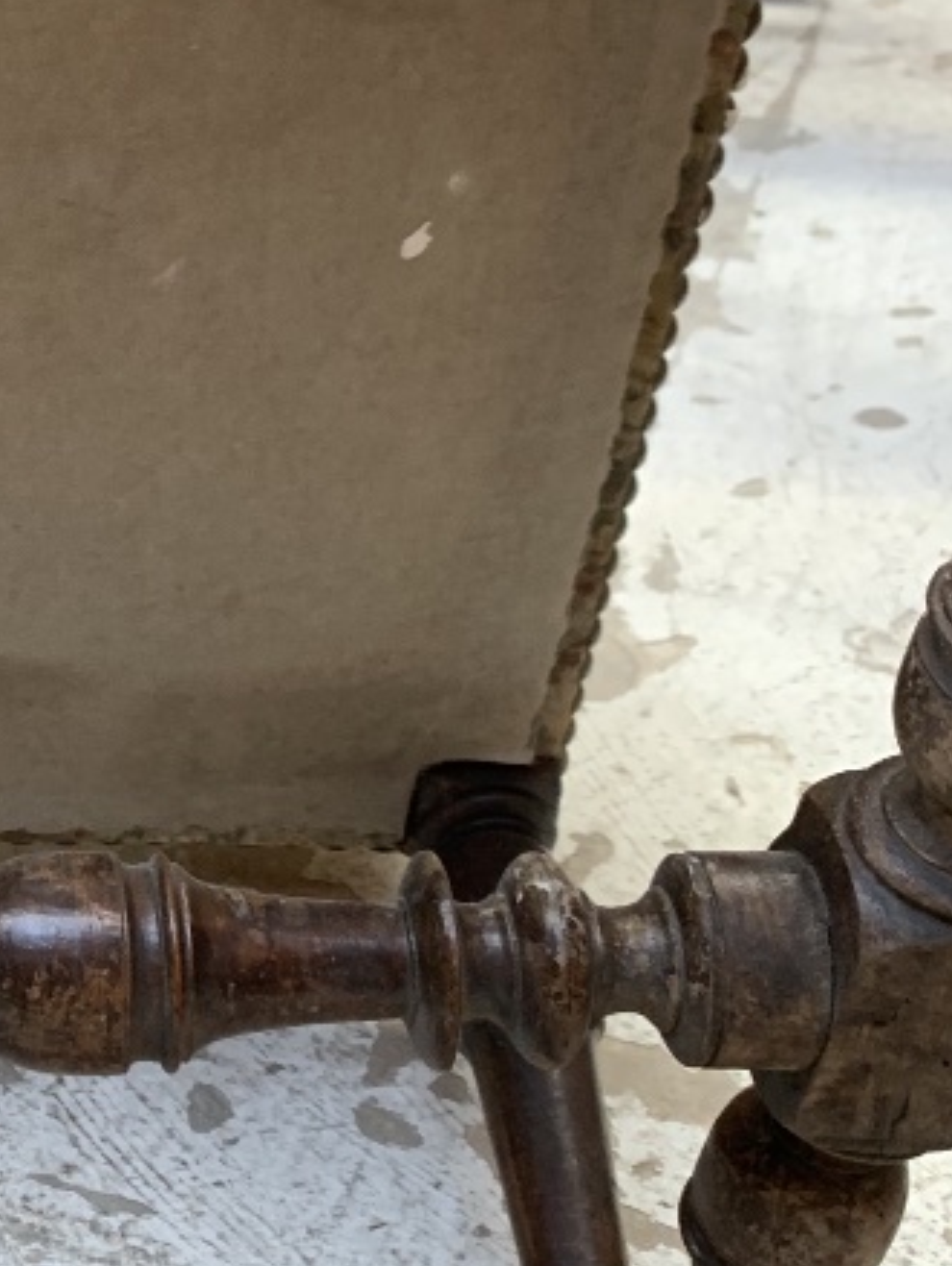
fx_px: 2600
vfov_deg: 27.2
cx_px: -332
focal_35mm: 71
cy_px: 401
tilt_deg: -26.2
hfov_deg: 19.0
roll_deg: +3.2
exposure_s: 1/60
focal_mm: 4.25
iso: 200
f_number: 1.8
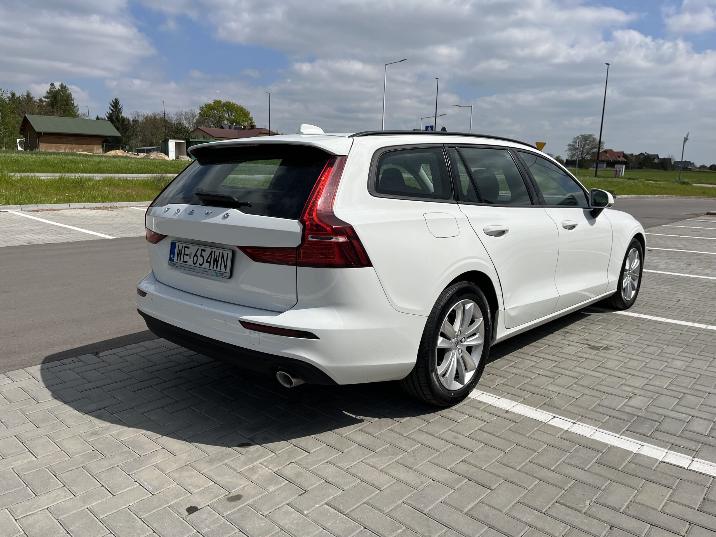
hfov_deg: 67.3
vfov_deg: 53.1
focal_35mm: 26
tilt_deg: -11.2
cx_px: 358
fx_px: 538
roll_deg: -0.8
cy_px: 268
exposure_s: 1/7874
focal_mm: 5.1
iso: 50
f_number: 1.6
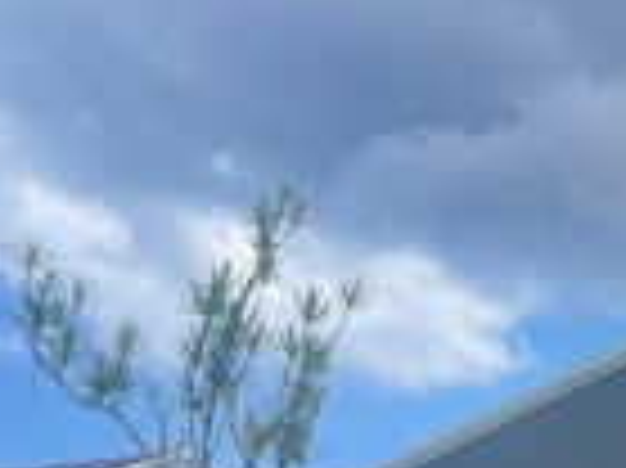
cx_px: 905
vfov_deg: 15.7
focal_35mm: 90
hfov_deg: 19.4
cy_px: 583
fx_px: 1626
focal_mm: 5.1
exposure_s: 1/1642
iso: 50
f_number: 1.6
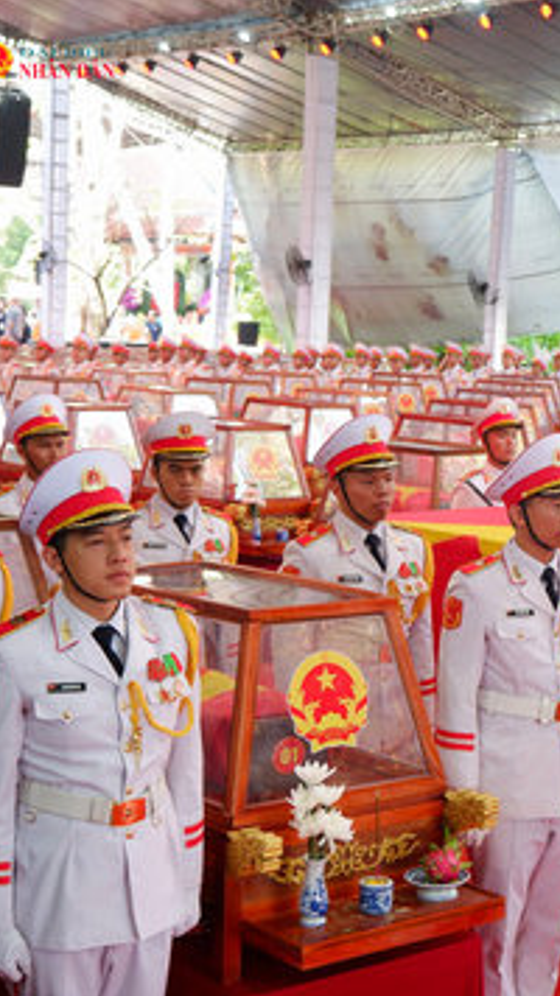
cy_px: 495
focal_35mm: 62
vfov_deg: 33.8
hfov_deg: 18.5
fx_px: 1638
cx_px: 658
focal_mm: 26
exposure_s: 1/38
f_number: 4
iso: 320
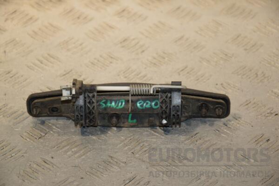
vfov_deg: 9.9
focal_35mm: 138
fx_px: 1069
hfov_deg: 14.9
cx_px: 140
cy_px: 93
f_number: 6.3
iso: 800
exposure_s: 1/200
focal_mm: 92
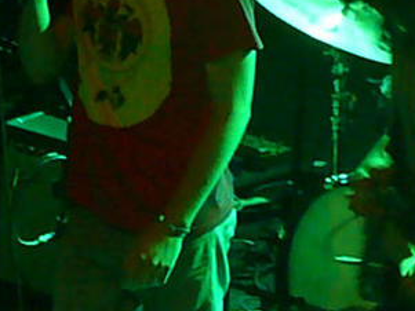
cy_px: 124
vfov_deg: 4.0
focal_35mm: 376
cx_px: 364
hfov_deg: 5.3
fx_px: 4510
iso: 1600
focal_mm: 26.3
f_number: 4
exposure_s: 1/20
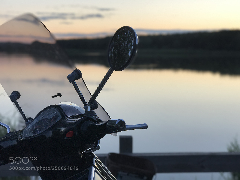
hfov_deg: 33.8
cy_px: 90
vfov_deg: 25.7
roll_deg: +0.4
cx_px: 120
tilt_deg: -6.9
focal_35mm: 57
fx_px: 395
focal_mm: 6.6
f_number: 2.8
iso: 32
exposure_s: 1/50
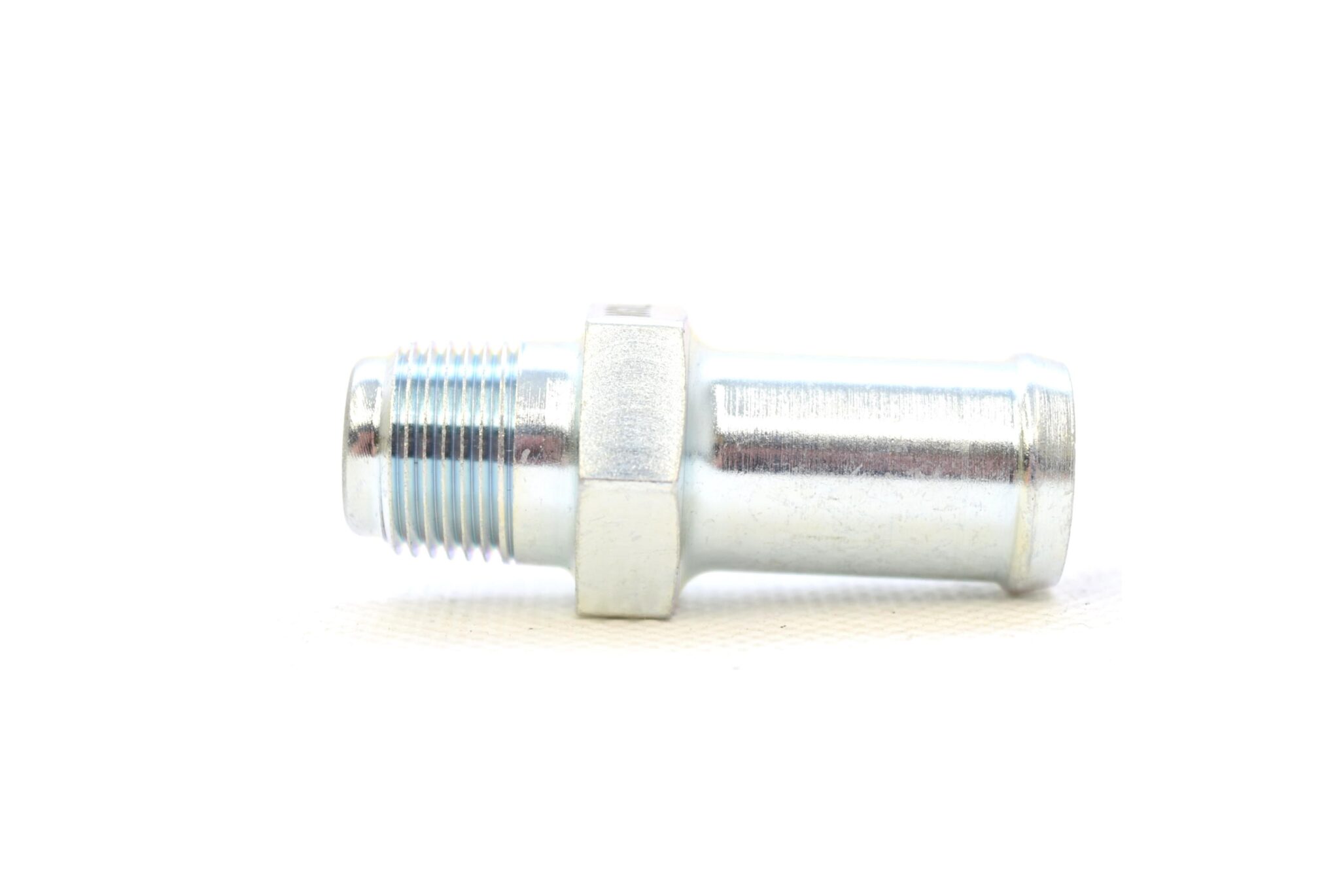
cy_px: 448
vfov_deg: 17.5
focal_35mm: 78
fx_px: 2907
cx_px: 670
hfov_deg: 26.0
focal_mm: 52
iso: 400
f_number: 5.6
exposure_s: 1/125
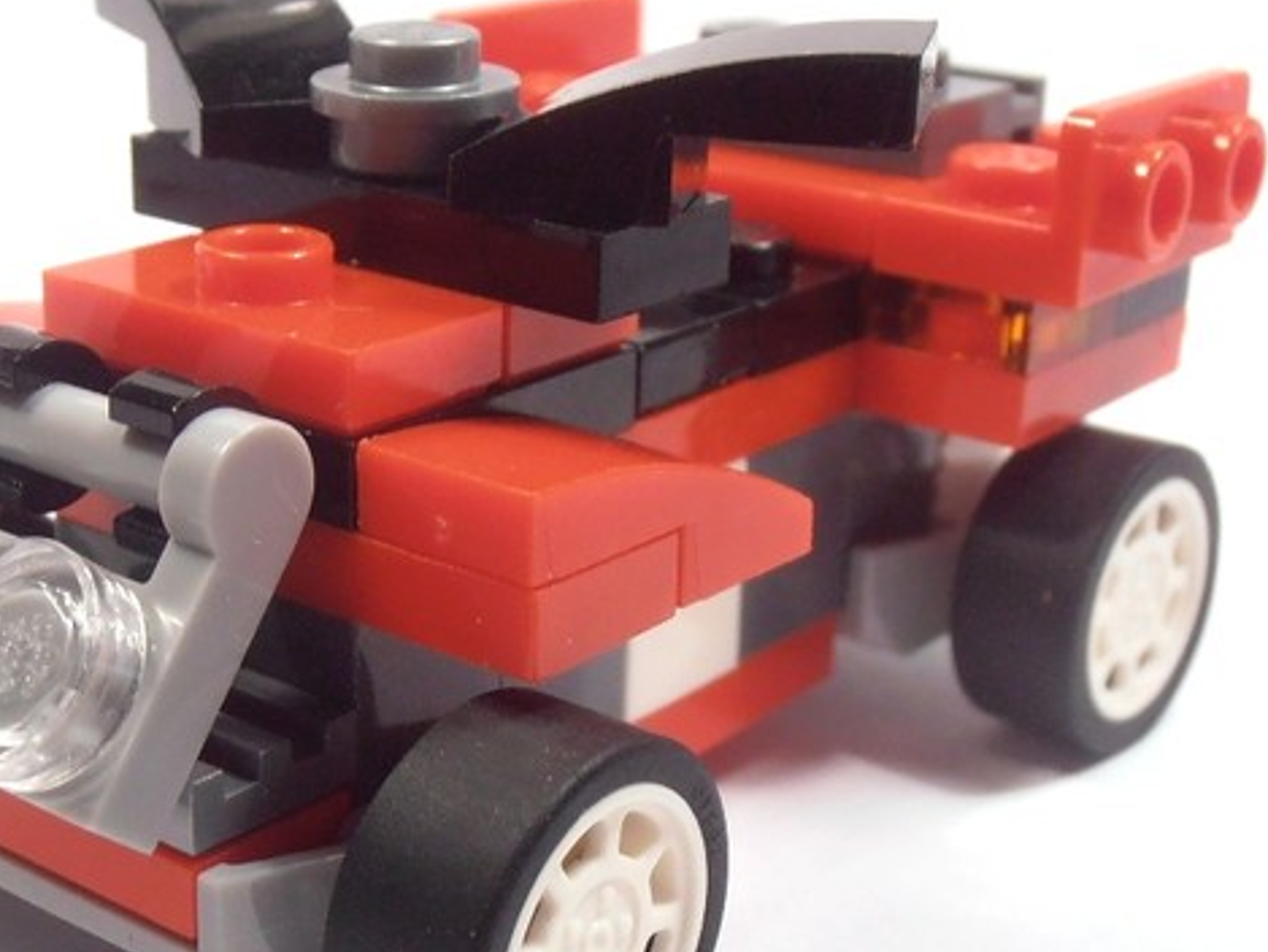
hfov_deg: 27.3
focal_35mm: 71
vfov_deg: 20.7
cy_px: 569
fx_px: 2601
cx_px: 495
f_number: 3.9
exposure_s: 1/40
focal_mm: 6.61
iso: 100
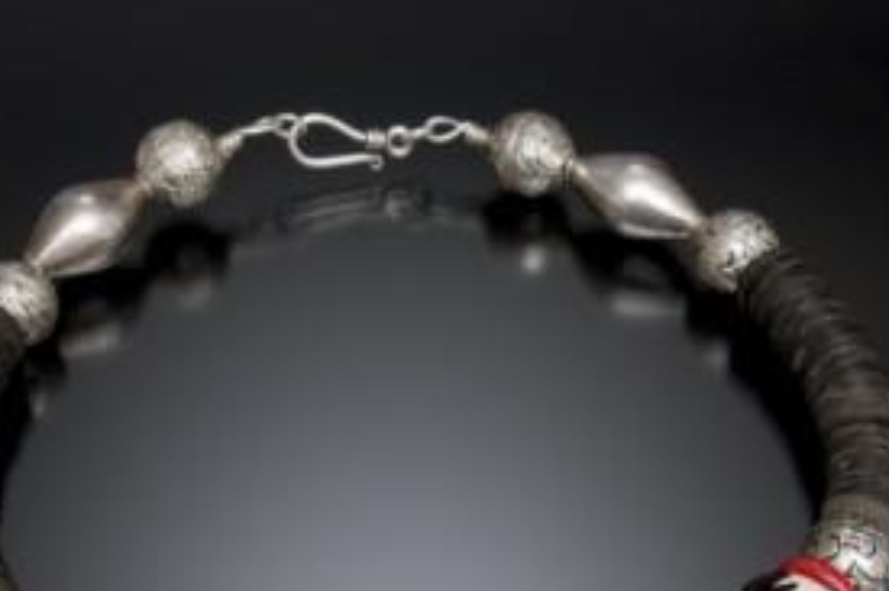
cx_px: 411
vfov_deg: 13.7
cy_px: 494
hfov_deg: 20.6
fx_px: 2443
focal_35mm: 99
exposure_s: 1/60
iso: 200
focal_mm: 52
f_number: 16
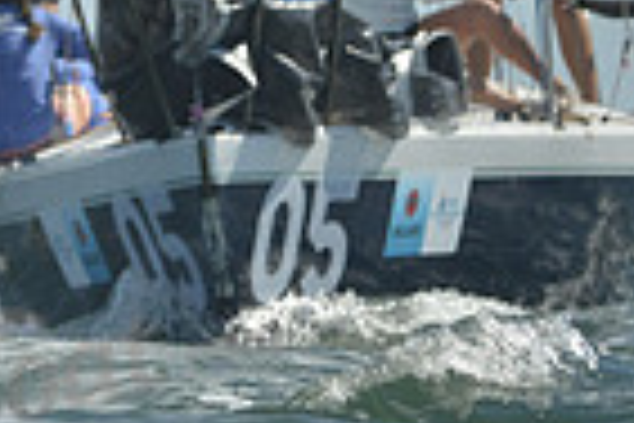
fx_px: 18156
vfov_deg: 1.3
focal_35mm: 1031
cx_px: -580
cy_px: -227
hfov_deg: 2.0
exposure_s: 1/2500
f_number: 4.5
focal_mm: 250
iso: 200
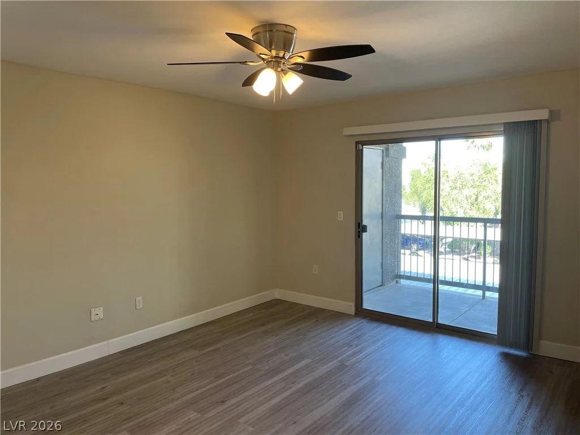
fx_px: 436
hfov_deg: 67.3
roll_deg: +0.0
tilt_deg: -4.5
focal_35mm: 26
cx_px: 290
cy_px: 218
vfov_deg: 53.1
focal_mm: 4.2
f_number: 1.6
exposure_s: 1/120
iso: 64
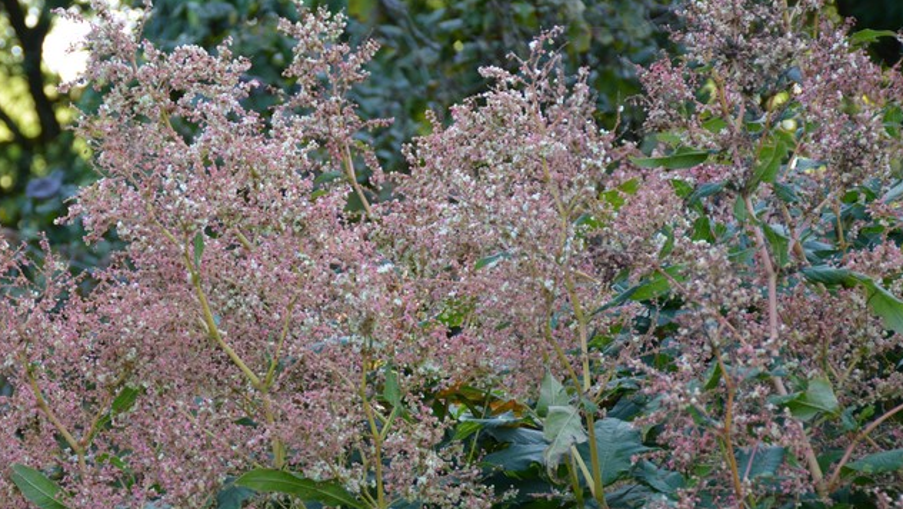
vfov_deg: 7.2
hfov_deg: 12.8
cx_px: 211
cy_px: 433
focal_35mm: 168
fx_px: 4024
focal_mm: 66
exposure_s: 1/250
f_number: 5
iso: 640
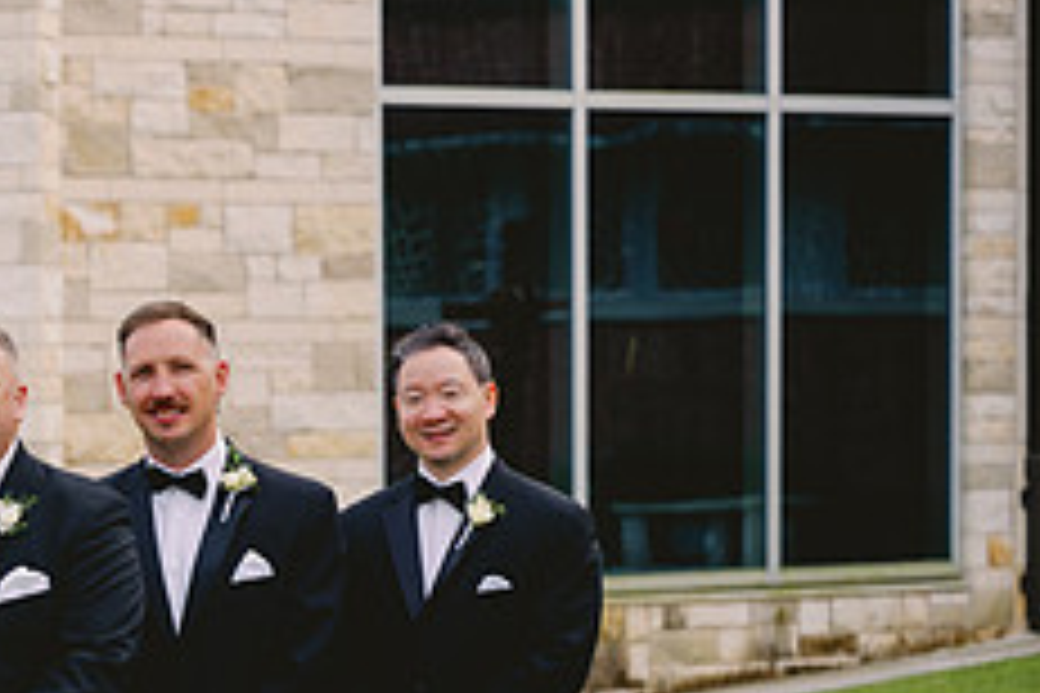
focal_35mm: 176
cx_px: -234
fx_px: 5084
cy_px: 740
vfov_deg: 7.8
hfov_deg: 11.4
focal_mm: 70
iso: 80
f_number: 2.8
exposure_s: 1/200
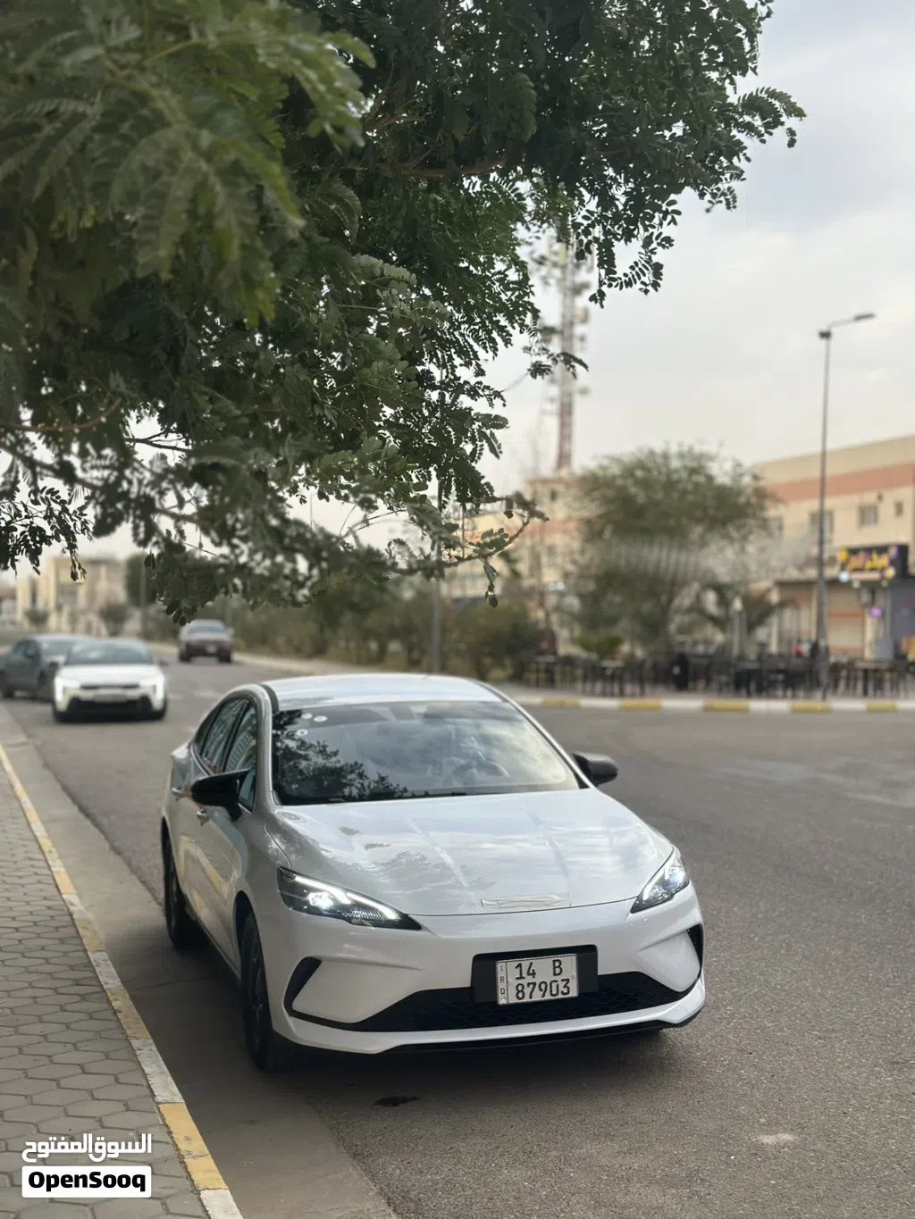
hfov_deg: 30.3
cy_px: 610
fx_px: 1691
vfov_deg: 39.7
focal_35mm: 48
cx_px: 458
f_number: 1.78
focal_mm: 6.86
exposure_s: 1/458
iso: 80
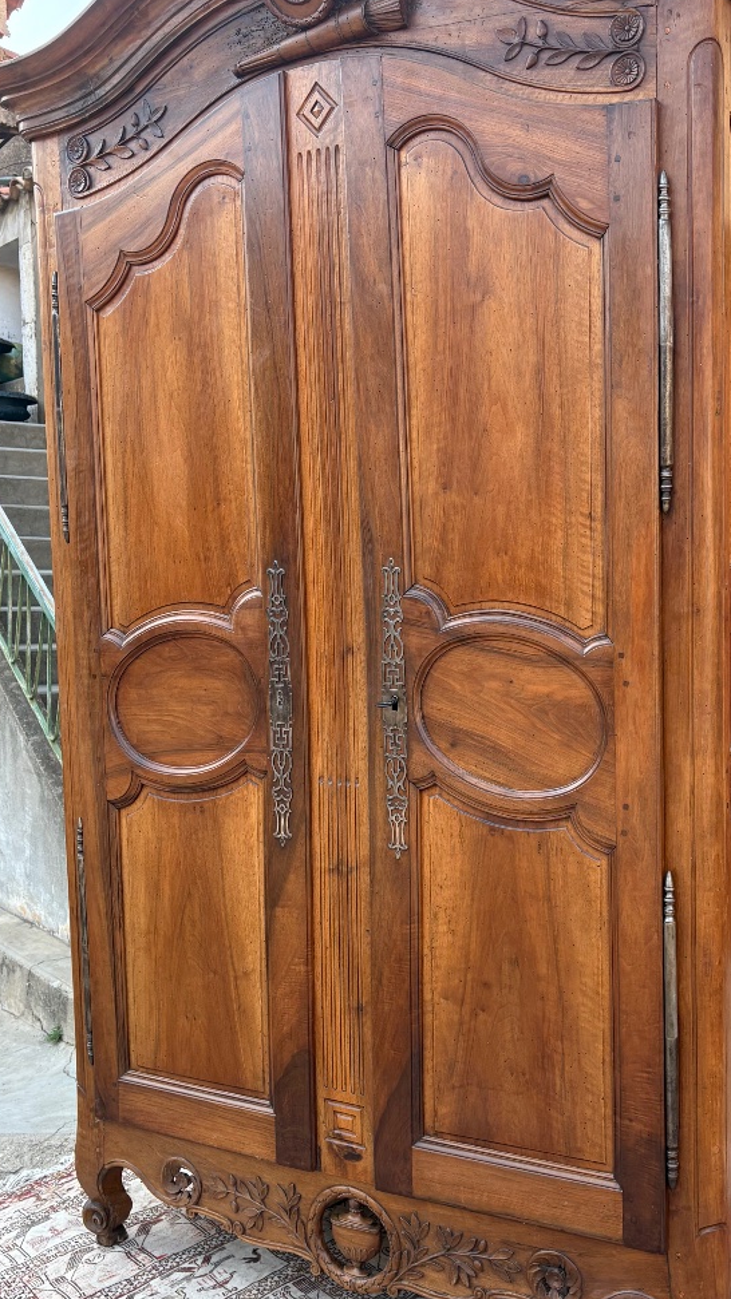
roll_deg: -0.5
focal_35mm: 35
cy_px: 657
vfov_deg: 56.6
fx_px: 1206
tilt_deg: -2.2
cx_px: 497
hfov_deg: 33.4
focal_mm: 5.96
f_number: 1.6
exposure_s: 1/450
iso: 64
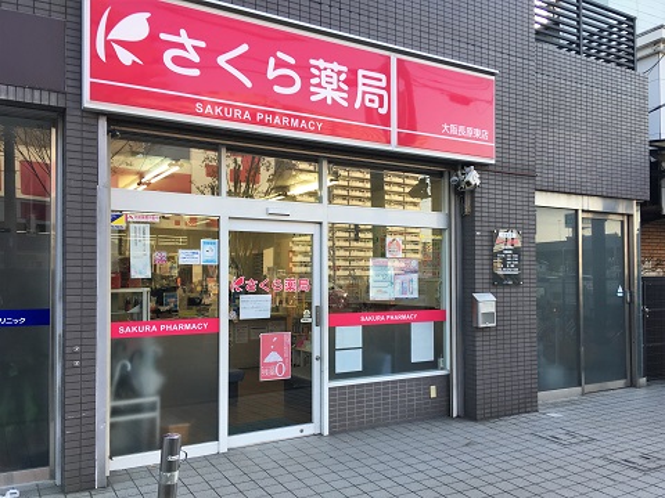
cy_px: 249
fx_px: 557
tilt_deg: +1.7
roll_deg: +0.0
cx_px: 332
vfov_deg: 48.2
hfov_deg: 61.7
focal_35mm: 29
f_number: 2.2
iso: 25
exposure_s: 1/120
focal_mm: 4.15
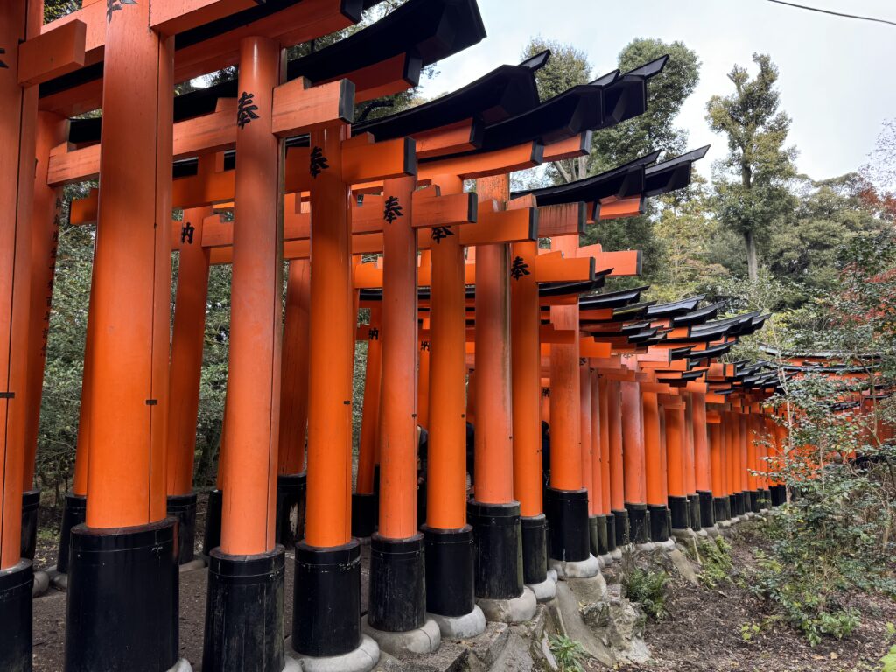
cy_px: 336
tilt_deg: +2.6
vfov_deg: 56.8
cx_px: 448
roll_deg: -2.5
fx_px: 621
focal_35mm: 24
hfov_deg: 71.6
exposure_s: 1/121
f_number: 1.78
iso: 64
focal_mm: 6.76
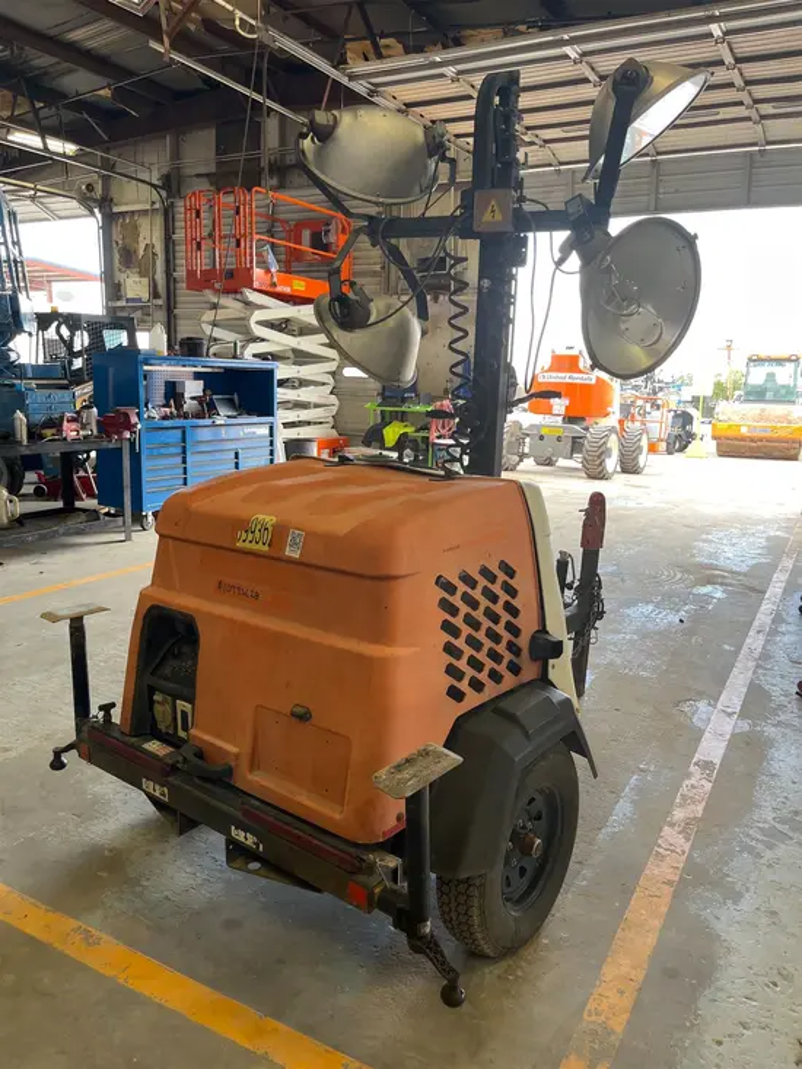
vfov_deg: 67.3
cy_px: 534
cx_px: 401
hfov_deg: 53.1
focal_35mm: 26
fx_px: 803
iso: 50
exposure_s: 1/122
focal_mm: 5.1
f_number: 1.6
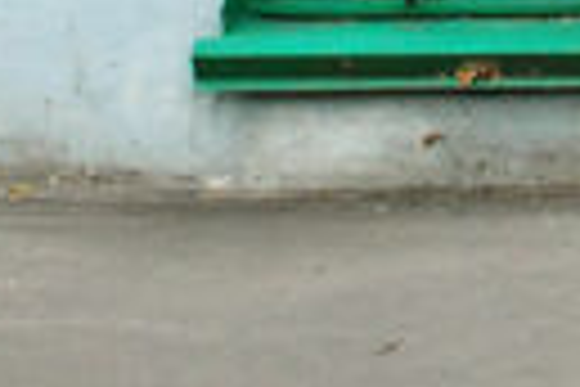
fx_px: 5227
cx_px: 1709
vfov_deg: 4.0
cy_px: -954
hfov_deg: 5.9
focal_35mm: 324
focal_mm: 31
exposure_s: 1/500
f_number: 11
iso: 1000
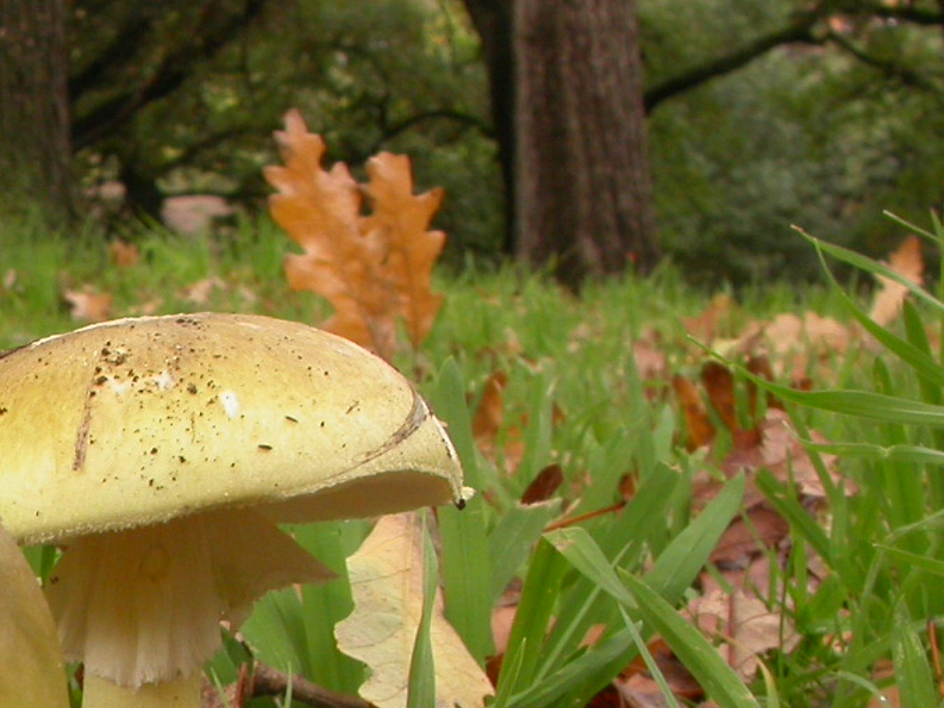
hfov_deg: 18.6
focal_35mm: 102
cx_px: -45
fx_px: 2781
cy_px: 704
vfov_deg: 14.3
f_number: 7.8
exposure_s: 1/4.6
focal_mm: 8.9
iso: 100
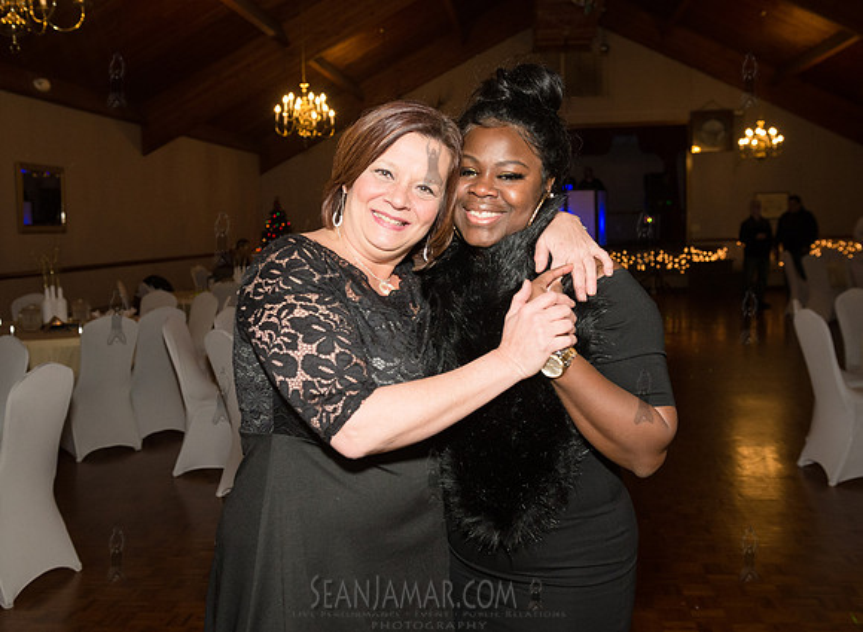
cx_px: 432
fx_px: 975
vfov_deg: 35.9
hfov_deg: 47.8
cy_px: 305
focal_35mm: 39
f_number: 4.5
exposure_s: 1/320
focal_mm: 32
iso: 1600
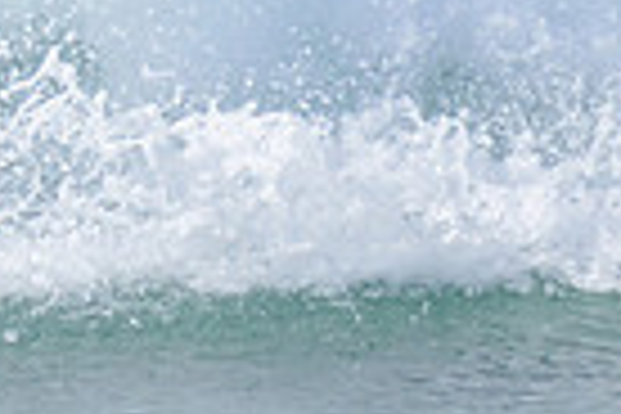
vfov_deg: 0.3
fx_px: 78775
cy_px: -170
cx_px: -755
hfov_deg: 0.5
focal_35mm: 4567
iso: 640
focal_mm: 800
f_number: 11
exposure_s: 1/1250
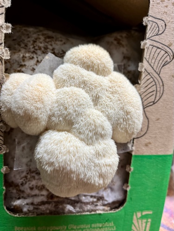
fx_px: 174
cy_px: 116
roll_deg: -0.6
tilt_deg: -10.7
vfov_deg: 67.3
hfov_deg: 53.1
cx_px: 87
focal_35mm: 26
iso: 100
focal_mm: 5.1
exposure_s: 1/100
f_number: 1.6
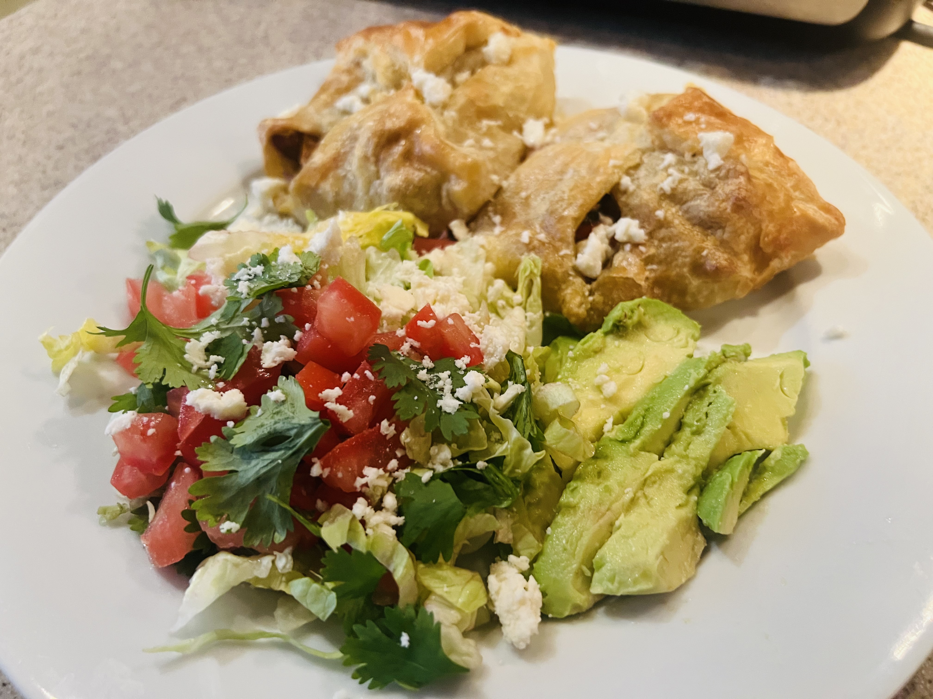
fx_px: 701
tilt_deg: -49.1
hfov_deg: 67.3
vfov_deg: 53.1
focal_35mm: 26
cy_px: 350
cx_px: 466
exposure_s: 1/60
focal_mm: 5.7
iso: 500
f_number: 1.5
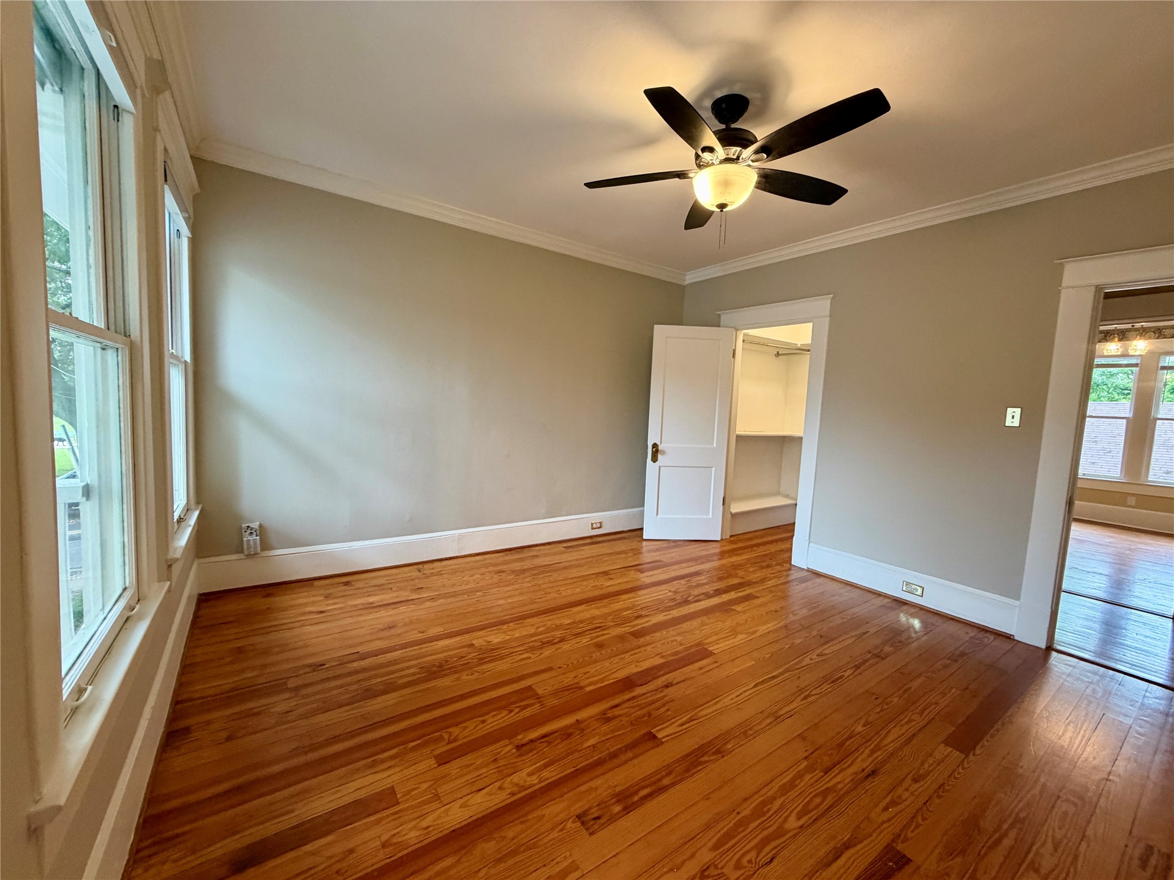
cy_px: 440
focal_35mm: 14
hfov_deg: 102.1
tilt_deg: -5.1
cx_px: 587
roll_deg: -2.7
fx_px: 475
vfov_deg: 85.7
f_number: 2.2
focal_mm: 2.22
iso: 250
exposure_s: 1/60
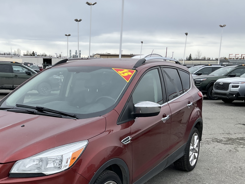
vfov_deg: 30.8
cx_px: 82
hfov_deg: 40.7
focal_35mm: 46
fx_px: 326
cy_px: 145
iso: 25
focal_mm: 3
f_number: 1.8
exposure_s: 1/657
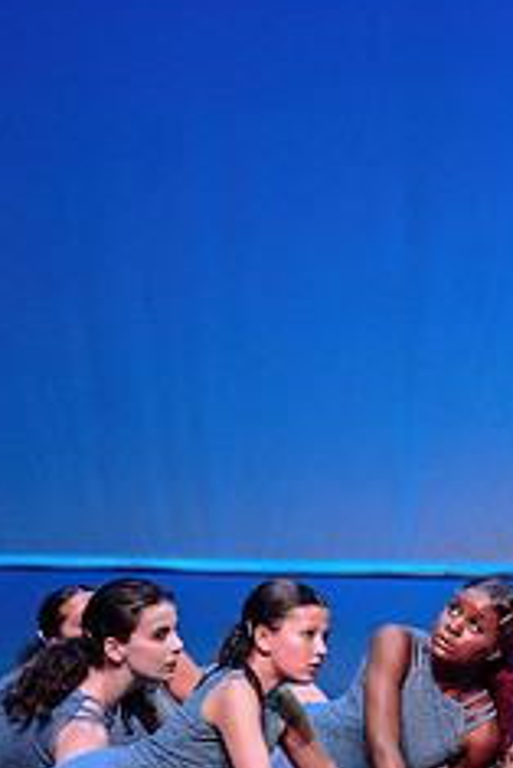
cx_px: 531
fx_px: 7107
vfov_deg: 6.2
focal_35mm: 333
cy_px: 486
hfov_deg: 4.1
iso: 1250
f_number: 2.8
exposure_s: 1/500
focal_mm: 125
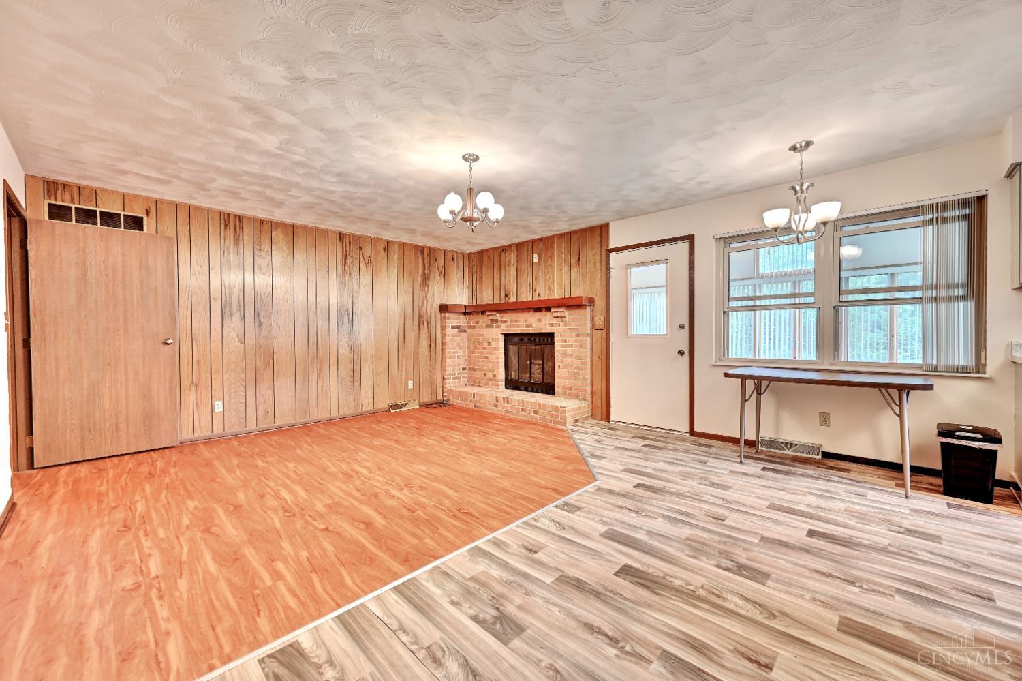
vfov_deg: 81.2
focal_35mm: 14
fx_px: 397
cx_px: 511
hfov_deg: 104.3
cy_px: 340
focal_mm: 14
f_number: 8
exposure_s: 1/2.5
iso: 400
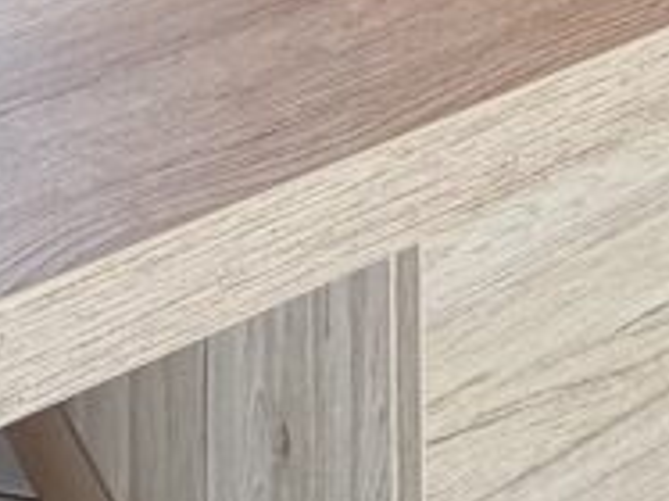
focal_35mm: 105
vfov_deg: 9.4
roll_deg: +0.2
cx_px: 372
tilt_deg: +0.7
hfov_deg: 18.7
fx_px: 2028
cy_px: -1202
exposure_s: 1/100
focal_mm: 2.22
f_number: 2.2
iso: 100
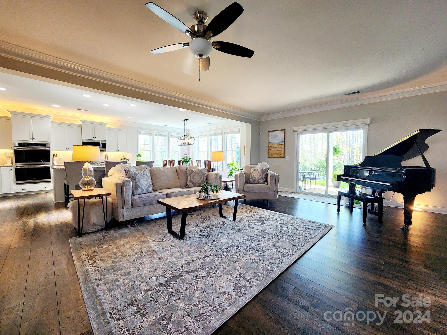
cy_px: 168
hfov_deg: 106.2
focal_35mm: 13
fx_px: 168
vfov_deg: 89.9
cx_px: 224
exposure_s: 1/60.2
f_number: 2.2
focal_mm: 2.2
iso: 160
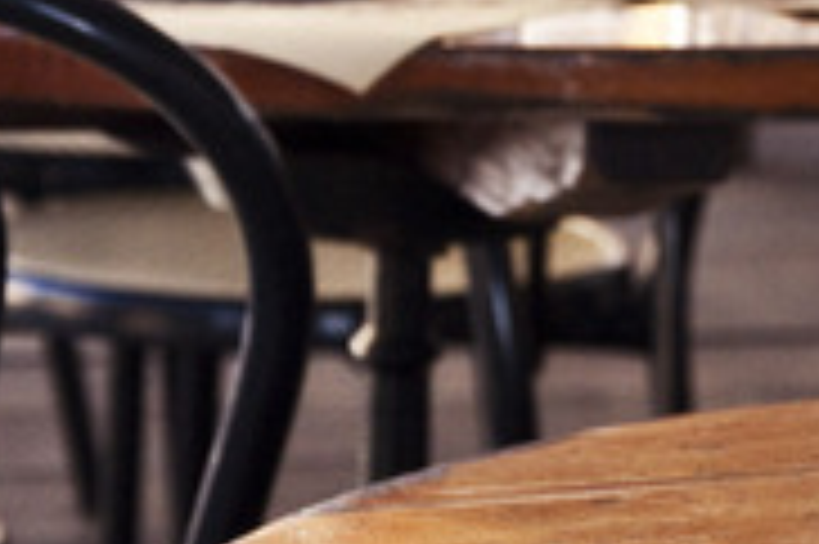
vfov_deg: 3.6
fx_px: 8660
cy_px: 13
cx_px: 846
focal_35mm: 381
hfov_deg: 5.4
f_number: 8
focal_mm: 70
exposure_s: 1/160
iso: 1000
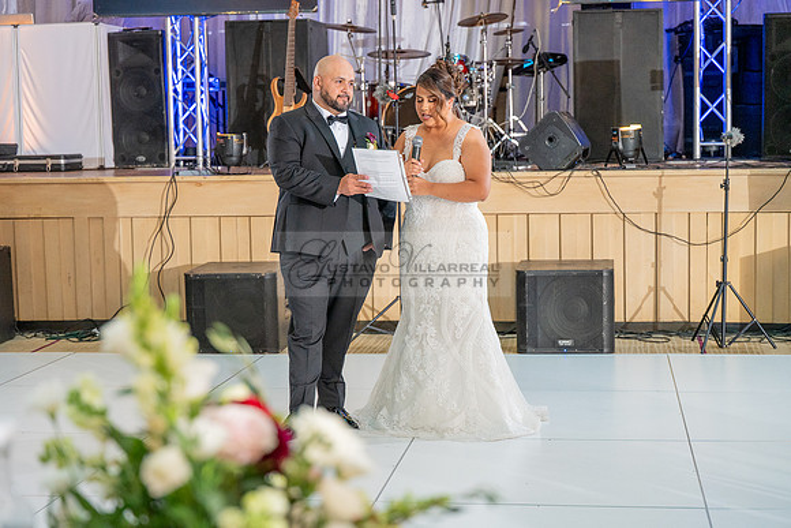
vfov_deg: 19.5
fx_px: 1538
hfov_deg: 28.8
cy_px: 264
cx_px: 396
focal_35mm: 70
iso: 1600
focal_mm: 70
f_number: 3.2
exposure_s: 1/200
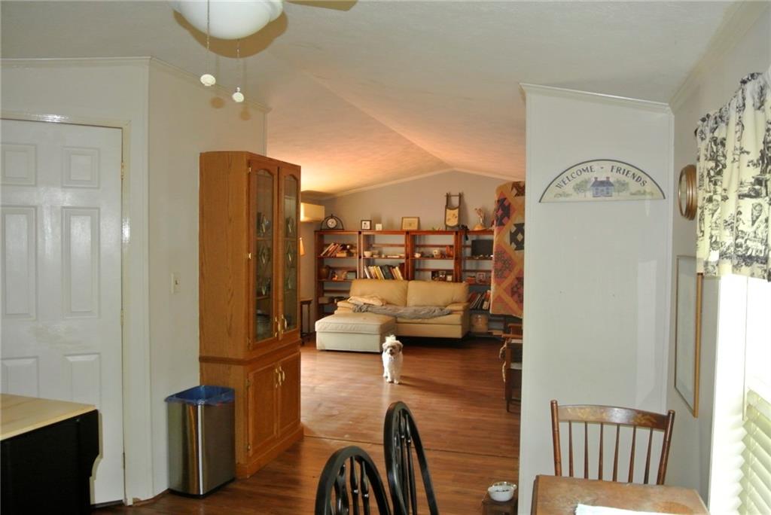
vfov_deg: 46.5
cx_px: 386
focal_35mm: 28
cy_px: 258
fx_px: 600
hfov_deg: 65.4
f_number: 3.5
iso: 800
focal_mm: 10.7
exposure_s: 1/60
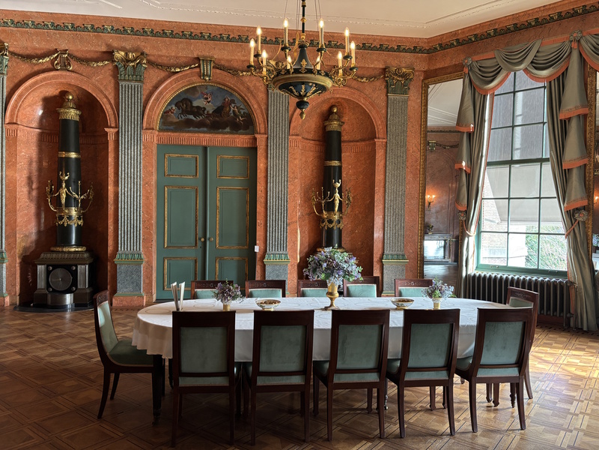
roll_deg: -1.0
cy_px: 225
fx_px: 450
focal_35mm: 26
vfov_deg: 53.1
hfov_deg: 67.3
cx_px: 300
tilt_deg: -1.3
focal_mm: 5.96
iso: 200
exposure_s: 1/50
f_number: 1.6
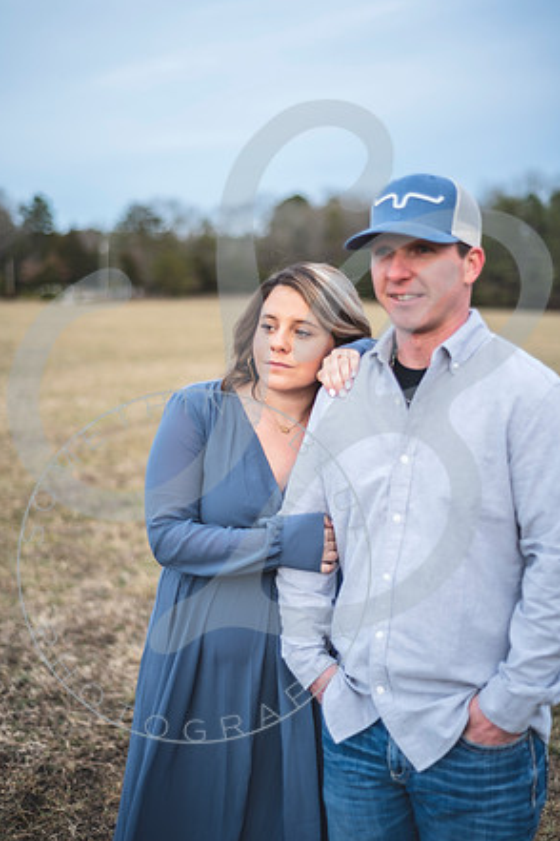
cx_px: 280
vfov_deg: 38.9
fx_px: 1190
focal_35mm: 51
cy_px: 421
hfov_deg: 26.5
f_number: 1.8
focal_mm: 50
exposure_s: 1/400
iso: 100
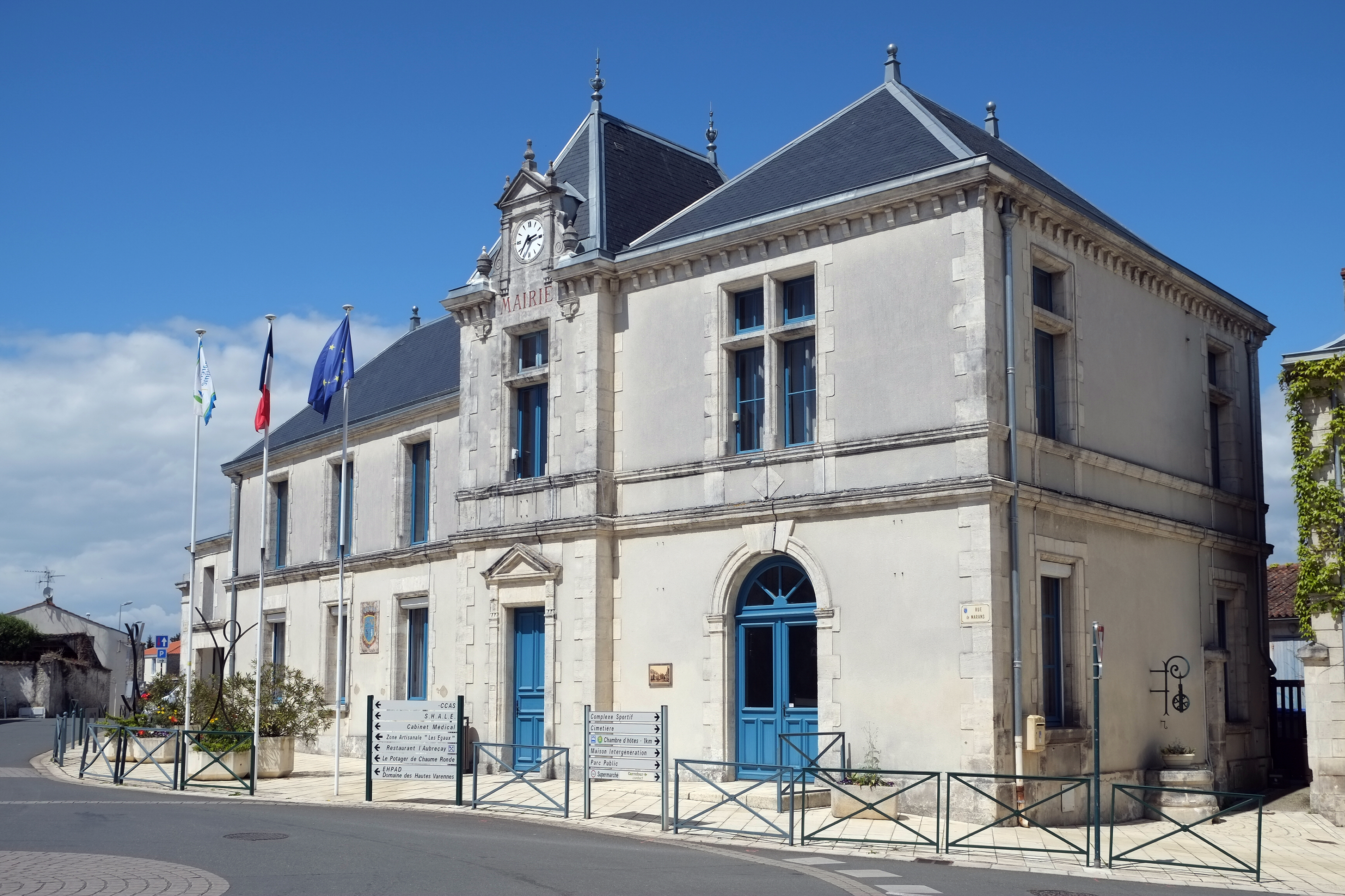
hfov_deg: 54.4
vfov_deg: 37.9
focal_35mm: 35
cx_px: 672
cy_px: 448
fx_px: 1308
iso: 200
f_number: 5
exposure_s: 1/1800
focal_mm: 23.3
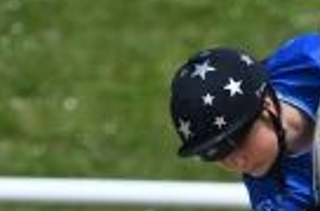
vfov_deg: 0.6
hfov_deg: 0.9
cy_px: 288
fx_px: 20938
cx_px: 407
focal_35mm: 2361
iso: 250
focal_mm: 400
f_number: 5.6
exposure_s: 1/1250
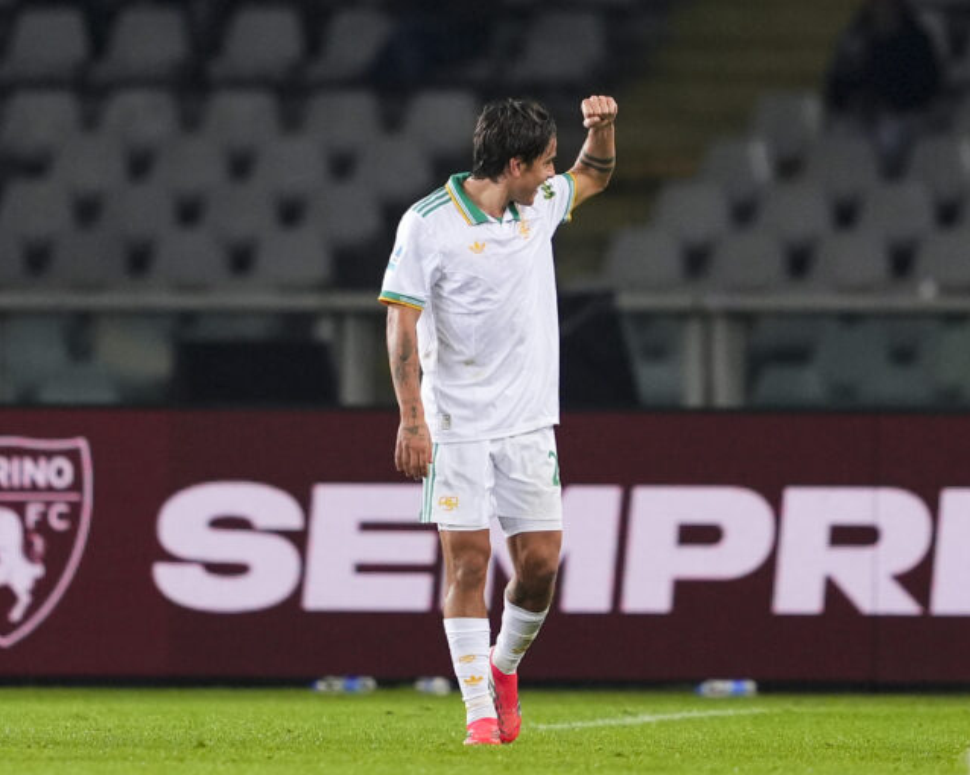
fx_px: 13001
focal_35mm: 453
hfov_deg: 4.3
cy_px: 388
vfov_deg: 3.4
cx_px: 487
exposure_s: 1/1250
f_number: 2.8
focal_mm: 400
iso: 1600
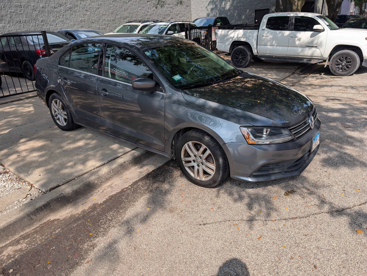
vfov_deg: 56.9
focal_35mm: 24
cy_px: 138
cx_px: 184
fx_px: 255
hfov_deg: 71.5
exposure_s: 1/798
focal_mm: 6.9
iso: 20
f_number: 1.68
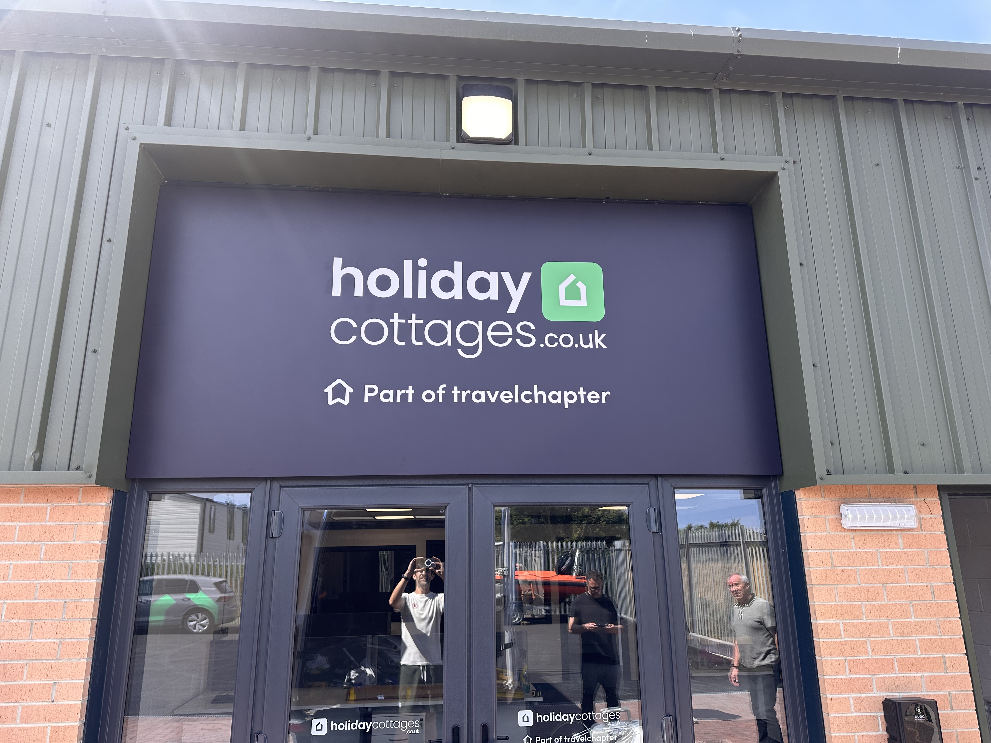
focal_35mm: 24
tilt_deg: +15.4
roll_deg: +1.4
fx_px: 687
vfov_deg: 56.8
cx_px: 496
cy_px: 372
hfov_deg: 71.6
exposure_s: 1/767
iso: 80
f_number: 1.78
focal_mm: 6.86
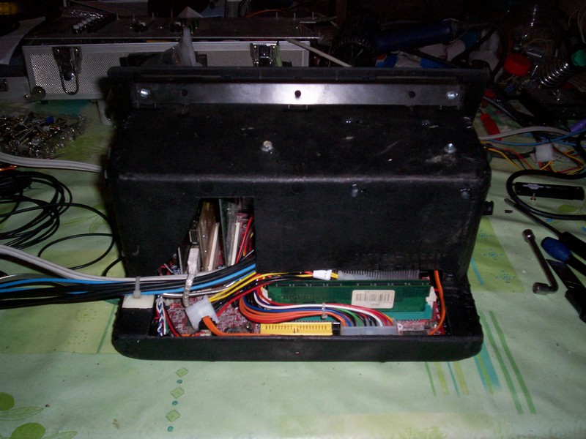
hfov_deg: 51.4
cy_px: 220
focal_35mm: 36
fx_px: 609
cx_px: 293
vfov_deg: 39.7
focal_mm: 5.9
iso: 140
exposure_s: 1/64
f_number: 4.5
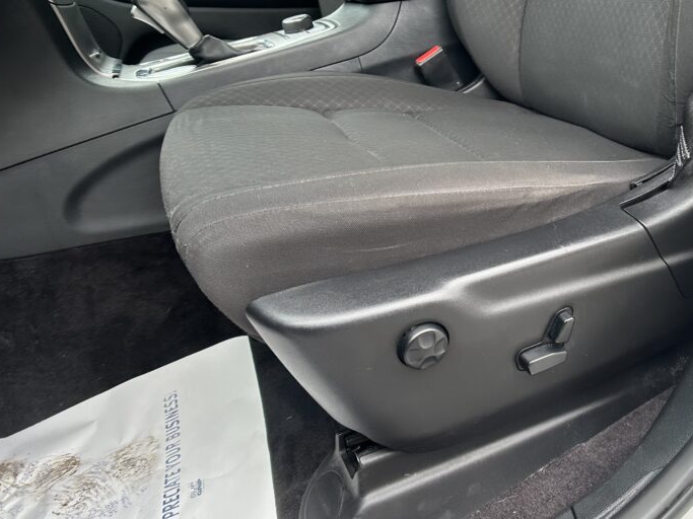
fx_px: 781
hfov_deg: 46.7
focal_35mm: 39
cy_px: 227
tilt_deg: -25.0
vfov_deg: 36.8
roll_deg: +7.3
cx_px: 490
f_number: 1.5
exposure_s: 1/121
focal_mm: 5.7
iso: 80
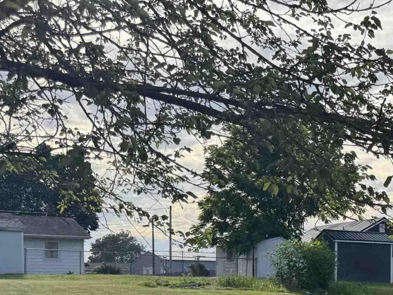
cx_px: 471
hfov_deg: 25.1
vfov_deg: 20.3
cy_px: 300
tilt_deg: -0.2
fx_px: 795
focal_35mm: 70
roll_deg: +1.1
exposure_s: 1/4673
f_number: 1.78
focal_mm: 6.76
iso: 80
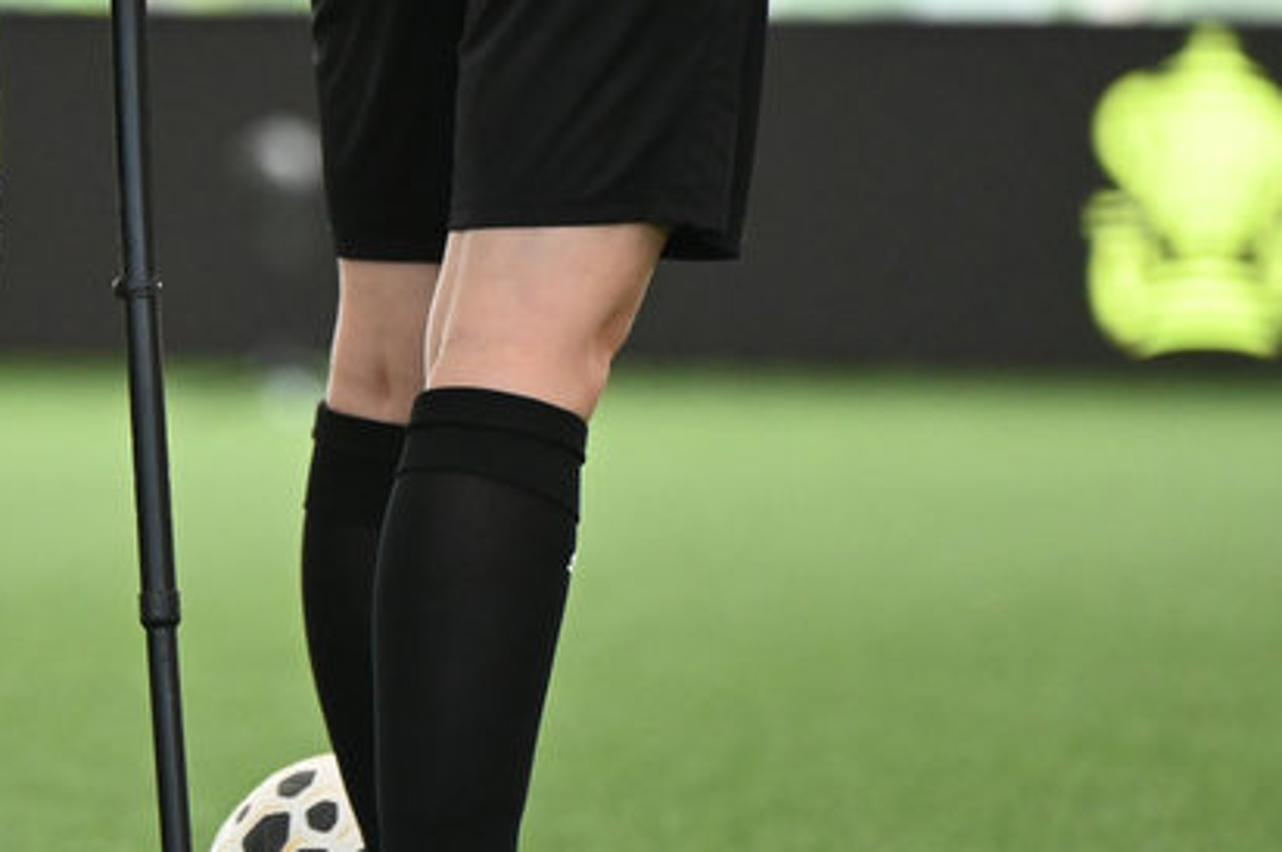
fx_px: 19819
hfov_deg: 3.7
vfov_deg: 2.5
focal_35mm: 557
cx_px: 140
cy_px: 498
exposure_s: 1/1600
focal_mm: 180
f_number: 2.8
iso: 3200
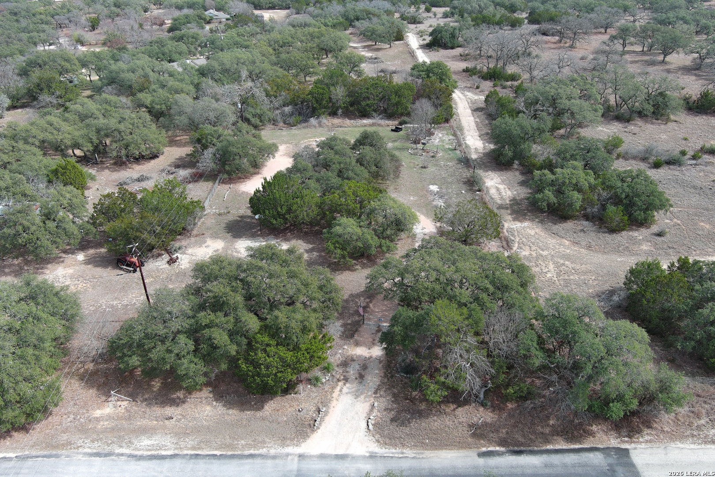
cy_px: 238
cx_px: 358
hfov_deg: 63.7
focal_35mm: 29
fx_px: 576
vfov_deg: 45.0
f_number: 2.8
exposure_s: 1/596
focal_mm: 10.57
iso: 100
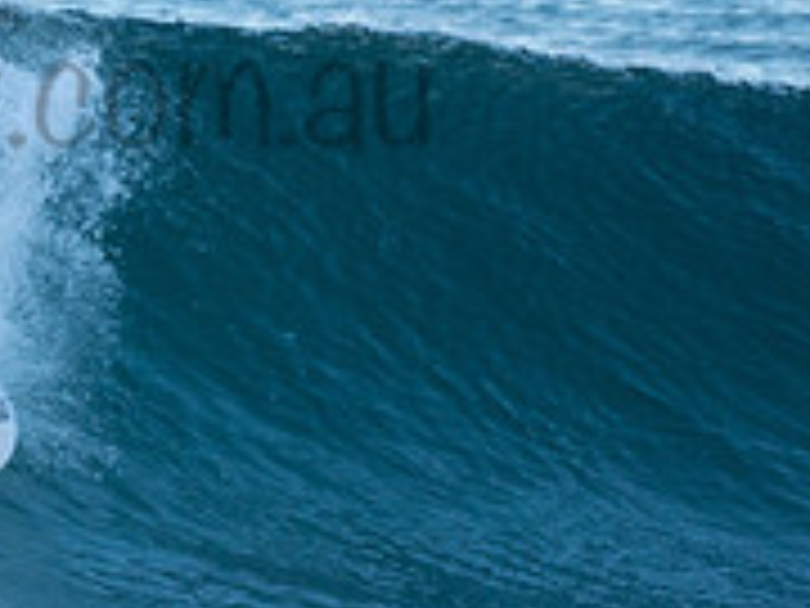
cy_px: 43
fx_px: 54451
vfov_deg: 0.6
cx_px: -45
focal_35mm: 2327
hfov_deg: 0.9
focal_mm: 500
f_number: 5.6
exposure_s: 1/400
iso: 280
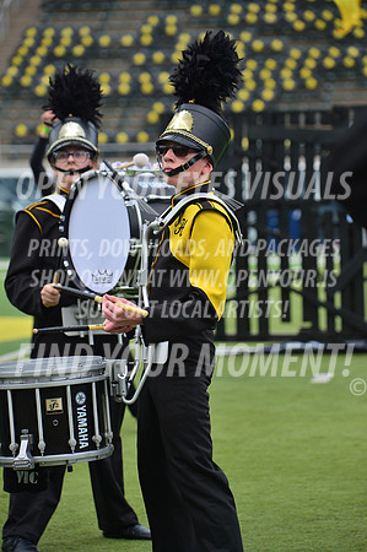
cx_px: 184
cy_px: 276
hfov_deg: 6.9
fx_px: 3065
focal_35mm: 200
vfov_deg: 10.3
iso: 200
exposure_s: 1/800
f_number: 5.6
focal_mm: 200
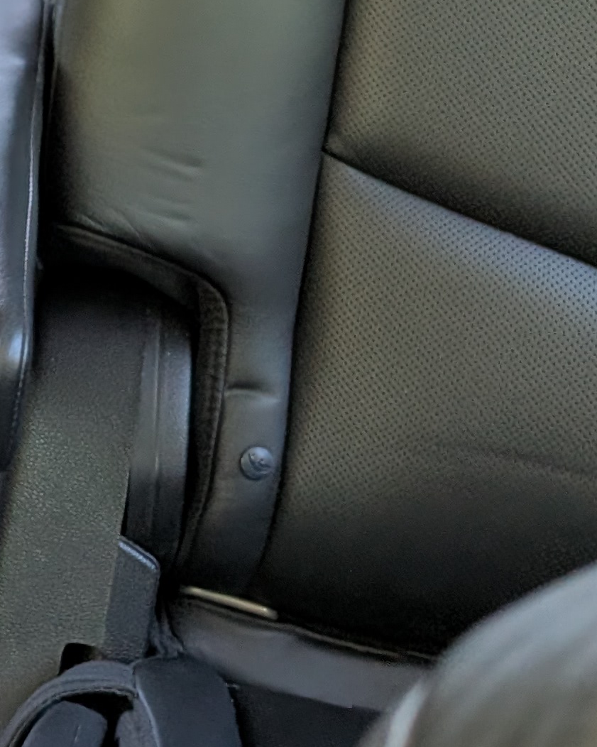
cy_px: -98
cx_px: -767
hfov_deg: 13.3
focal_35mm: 91
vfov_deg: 20.0
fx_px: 2011
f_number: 1.68
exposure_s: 1/57.7
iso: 101
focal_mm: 6.9
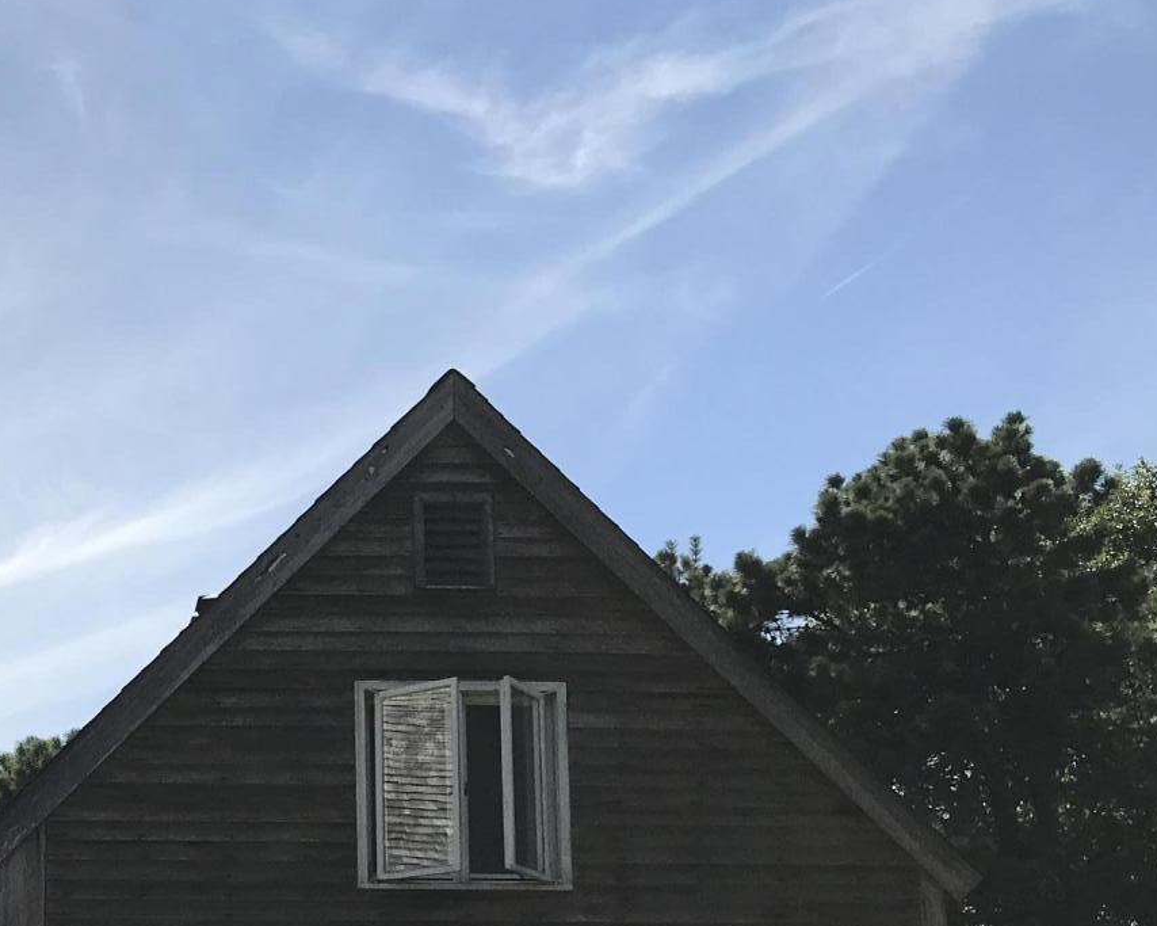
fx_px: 2191
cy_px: 954
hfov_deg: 27.2
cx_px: -103
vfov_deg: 22.8
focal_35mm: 64
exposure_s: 1/4367
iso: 20
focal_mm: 3.99
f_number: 1.8
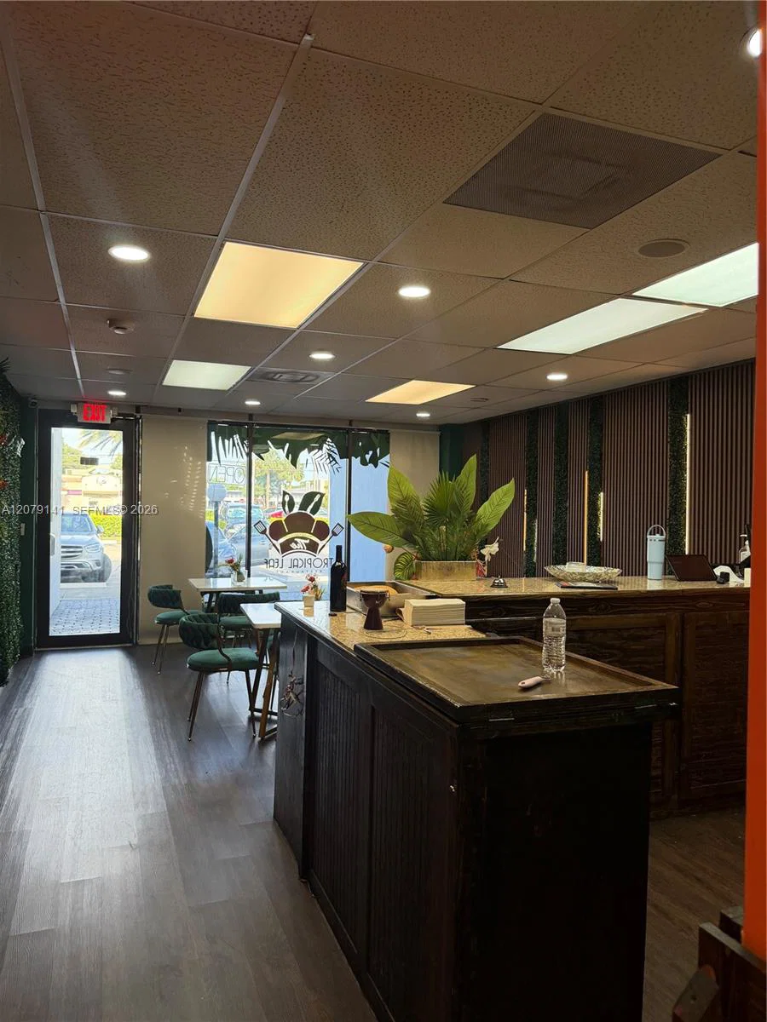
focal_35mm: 24
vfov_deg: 71.6
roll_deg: -1.6
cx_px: 384
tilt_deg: +0.4
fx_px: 709
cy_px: 511
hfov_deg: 56.8
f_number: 1.78
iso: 200
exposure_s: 1/199
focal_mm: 6.76
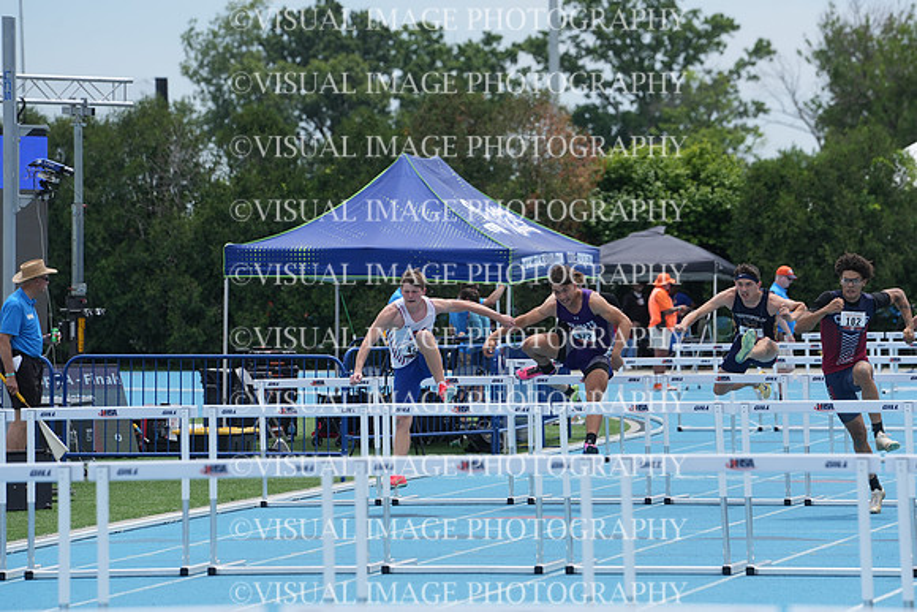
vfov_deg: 6.9
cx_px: 458
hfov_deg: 10.3
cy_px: 306
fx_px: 5095
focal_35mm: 200
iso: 400
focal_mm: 200
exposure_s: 1/2500
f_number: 5.6
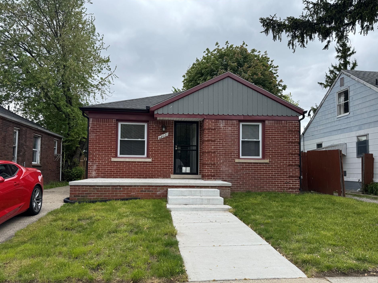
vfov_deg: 53.0
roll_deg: +0.0
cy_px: 153
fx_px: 284
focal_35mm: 26
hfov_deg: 67.3
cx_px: 187
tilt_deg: +3.5
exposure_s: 1/2710
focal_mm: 6.76
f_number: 1.78
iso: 80
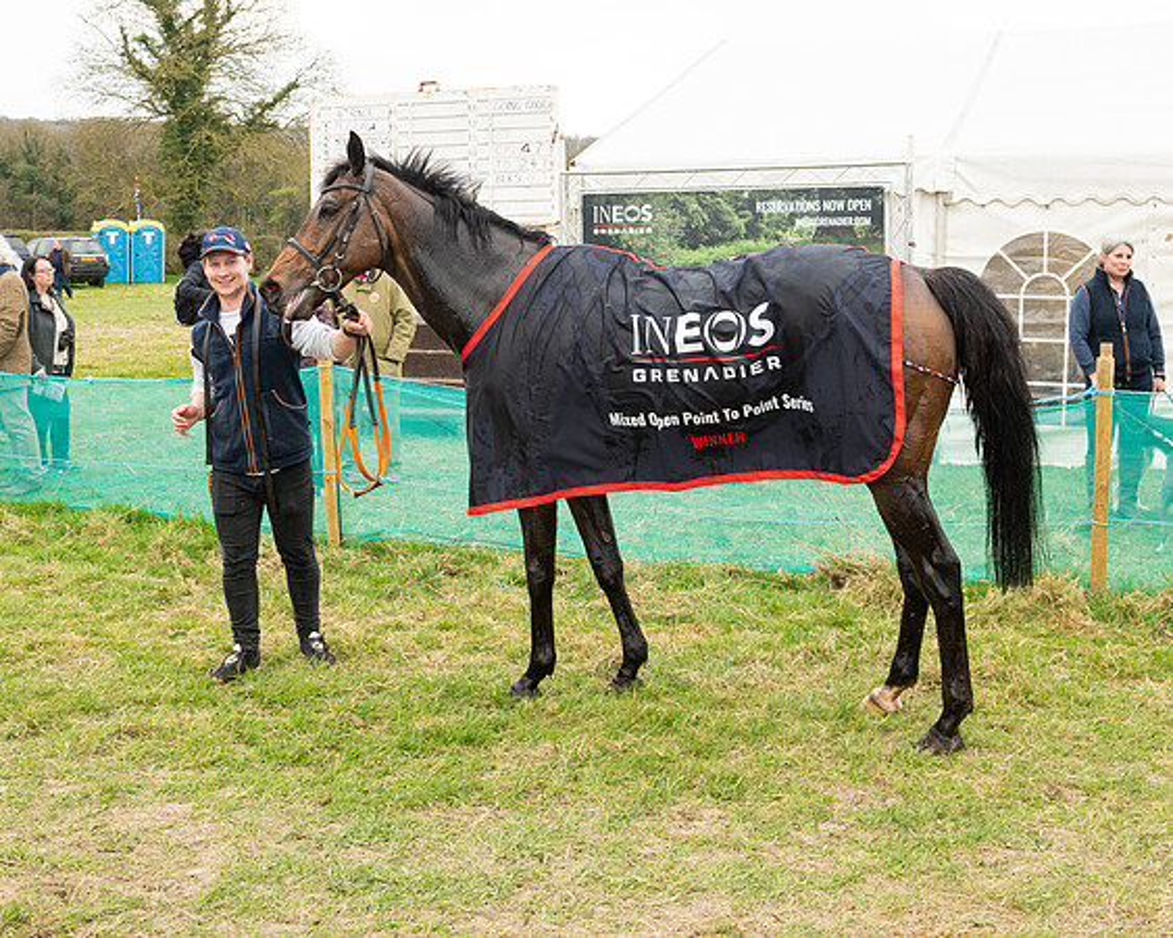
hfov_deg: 44.4
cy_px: 347
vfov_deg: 35.9
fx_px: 1437
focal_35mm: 41
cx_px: 564
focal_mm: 27
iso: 400
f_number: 5
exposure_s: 1/250
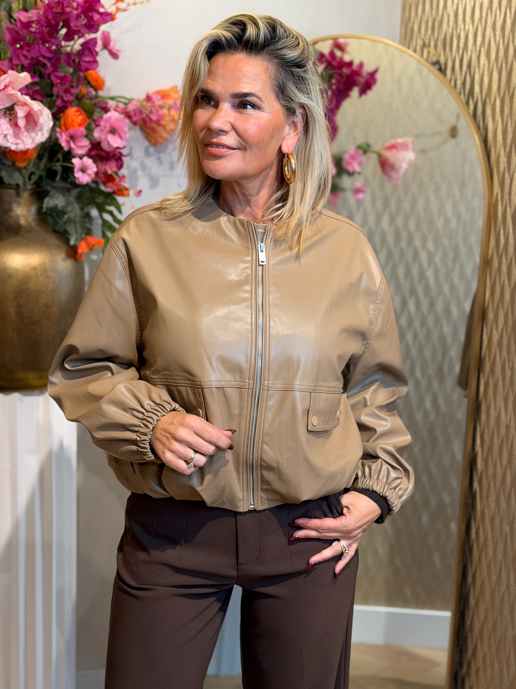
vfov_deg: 39.7
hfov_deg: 30.3
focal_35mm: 48
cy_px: 344
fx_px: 954
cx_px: 258
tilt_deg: -10.2
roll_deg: -1.9
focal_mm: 6.76
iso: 64
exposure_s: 1/100
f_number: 1.78
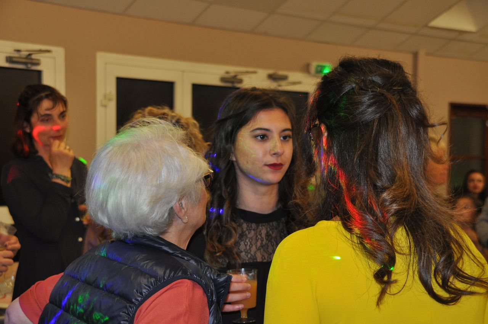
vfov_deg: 18.1
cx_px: 244
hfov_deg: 27.0
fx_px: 1015
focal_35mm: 75
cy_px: 162
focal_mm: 50
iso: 800
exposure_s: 1/60
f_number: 4.8
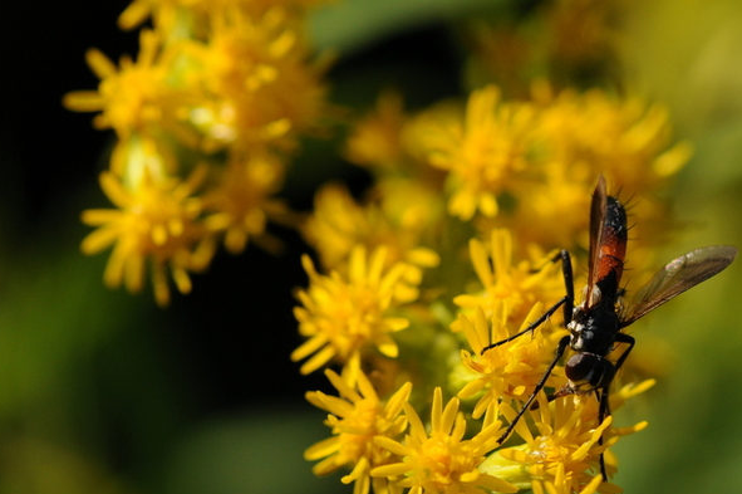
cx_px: 556
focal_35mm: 257
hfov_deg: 8.0
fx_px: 5289
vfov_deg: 5.3
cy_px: 312
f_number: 9
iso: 400
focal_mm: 105
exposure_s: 1/1250
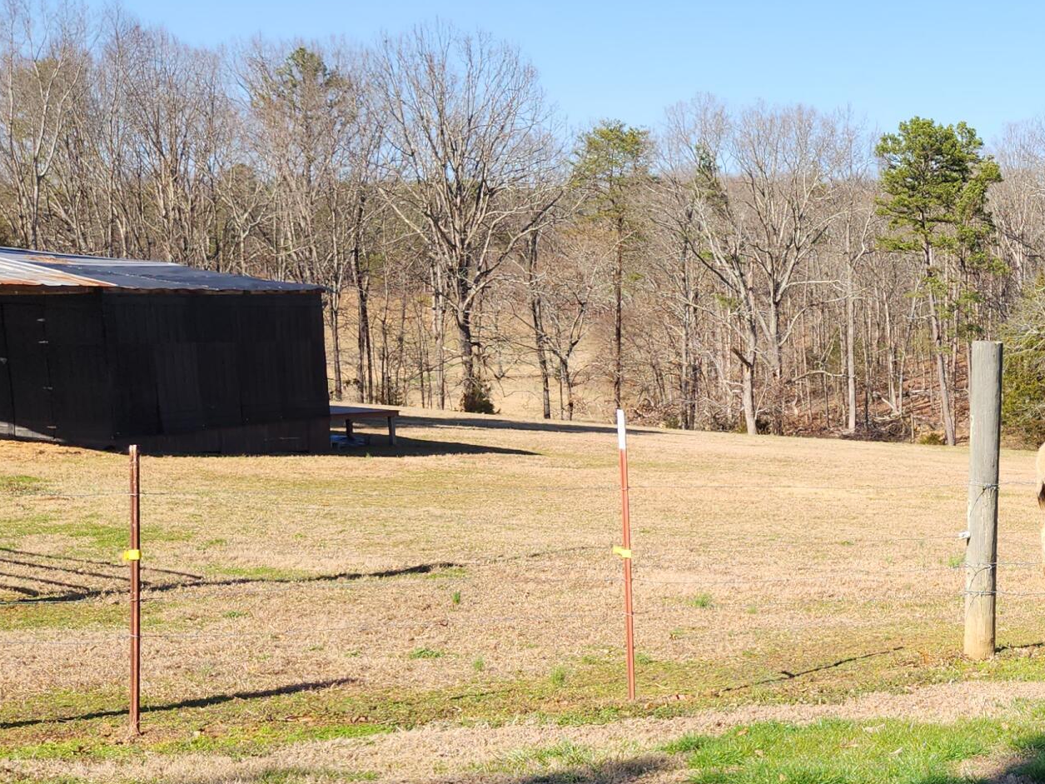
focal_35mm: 55
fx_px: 1660
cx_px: 1045
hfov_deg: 32.2
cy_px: 595
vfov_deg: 26.2
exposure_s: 1/927
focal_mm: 5.4
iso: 20
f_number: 1.8
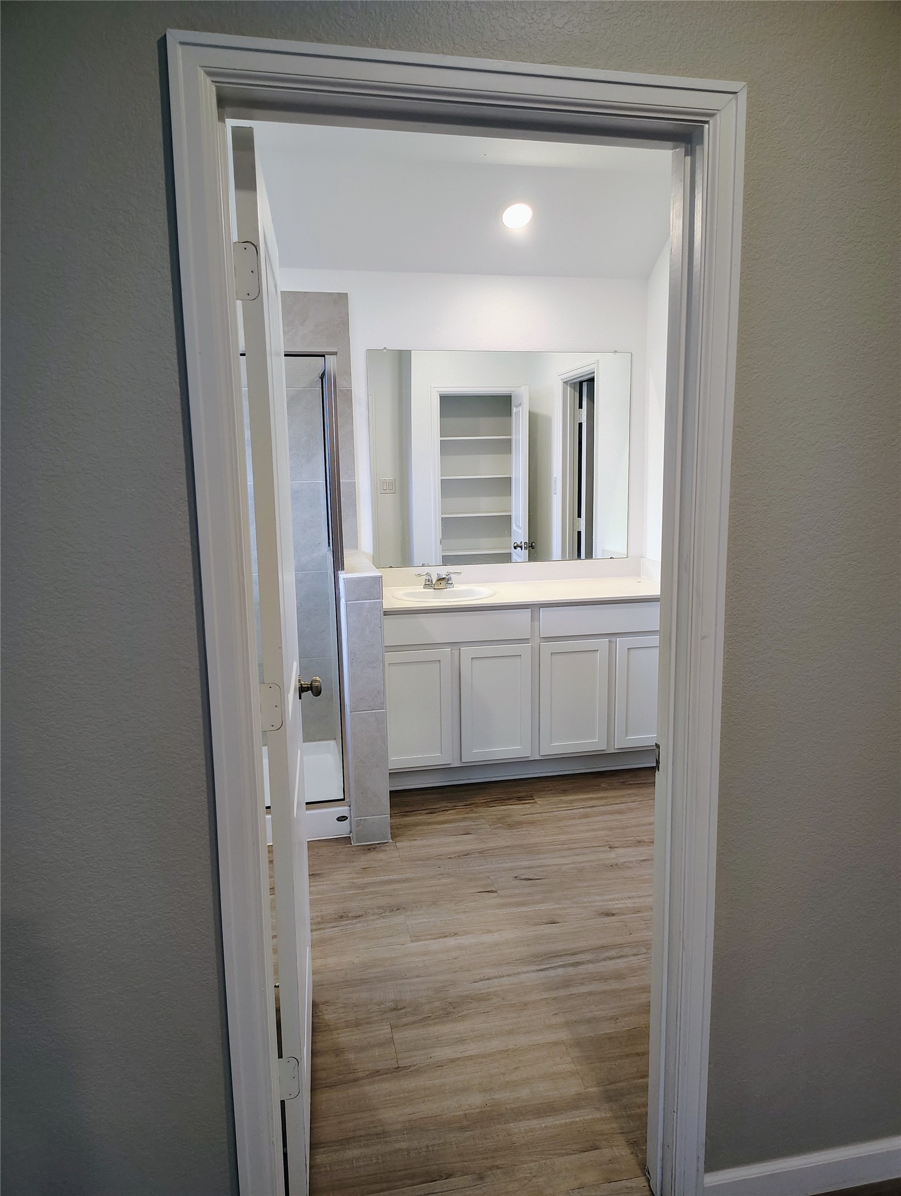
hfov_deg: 57.0
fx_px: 831
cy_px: 598
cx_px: 450
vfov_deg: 71.5
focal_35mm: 24
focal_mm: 5.56
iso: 1081
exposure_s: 1/120
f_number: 1.8
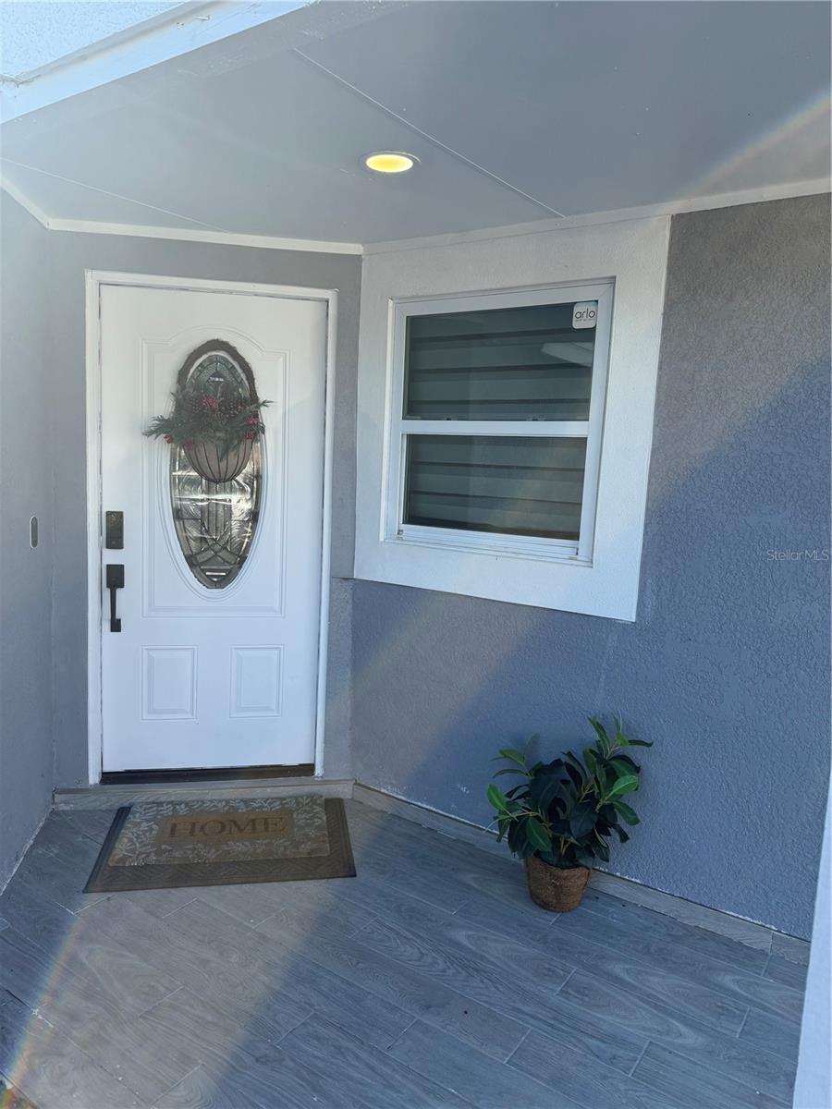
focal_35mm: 24
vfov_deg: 71.6
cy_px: 554
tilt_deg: -7.5
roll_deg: -2.7
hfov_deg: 56.8
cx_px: 416
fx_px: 769
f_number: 1.78
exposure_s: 1/1314
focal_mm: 6.76
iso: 100
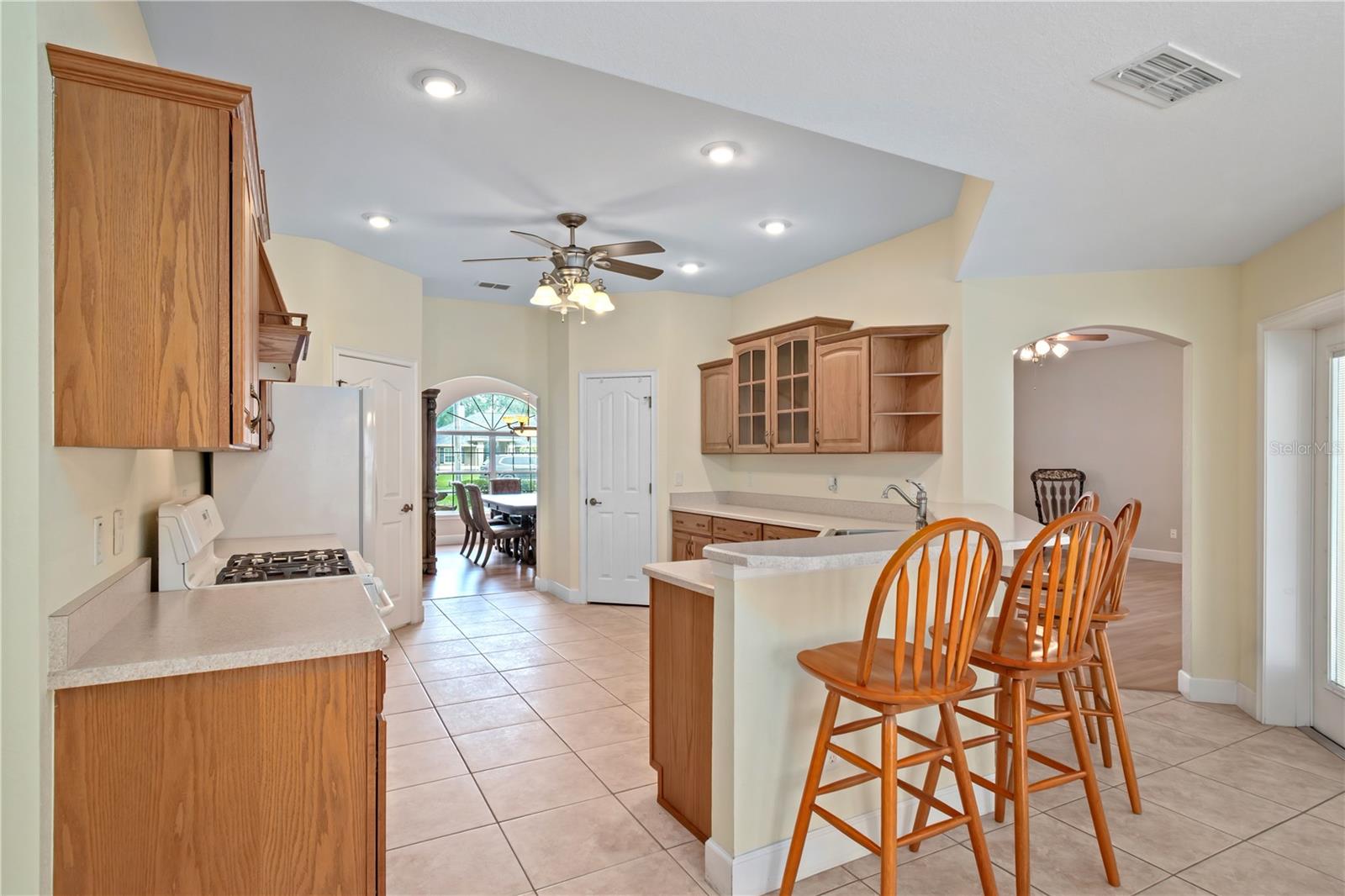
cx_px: 672
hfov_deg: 90.0
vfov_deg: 67.4
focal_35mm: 18
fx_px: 672
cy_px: 448
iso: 250
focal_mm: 12
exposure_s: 1/5
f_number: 9
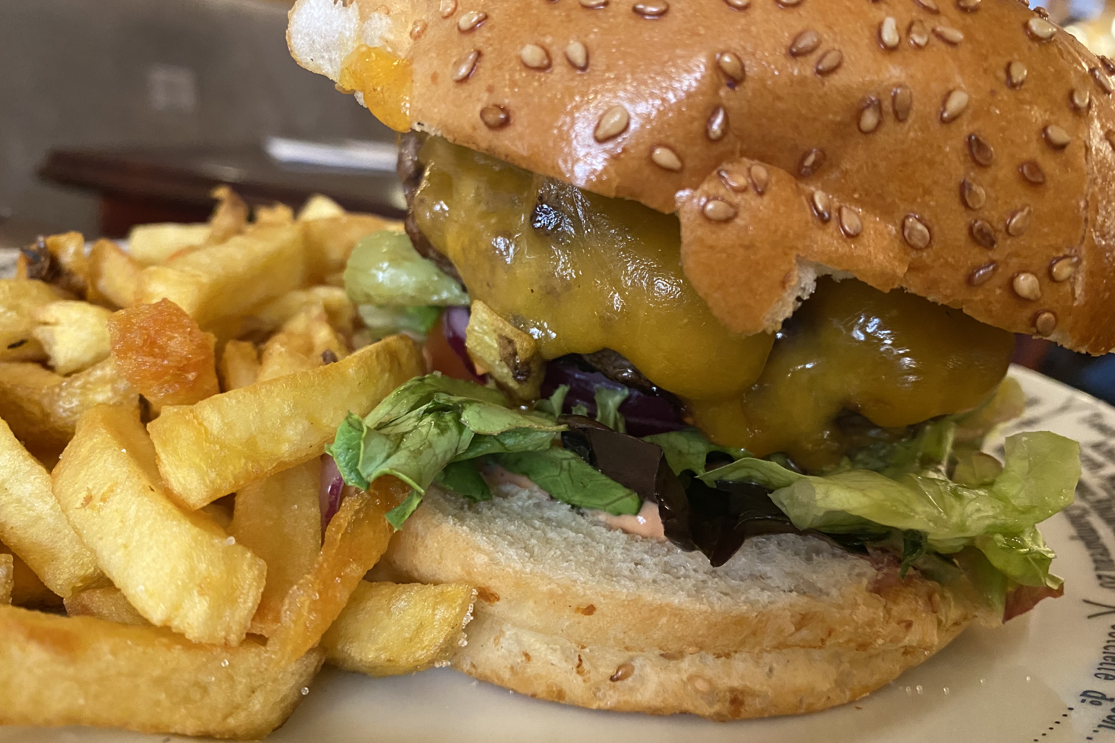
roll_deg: -6.6
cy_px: 375
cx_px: 571
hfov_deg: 67.4
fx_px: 836
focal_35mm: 27
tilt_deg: -16.5
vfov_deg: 47.9
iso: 500
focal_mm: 4.25
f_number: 1.8
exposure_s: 1/50
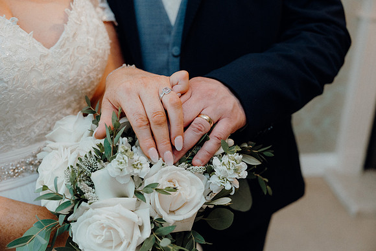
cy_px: 126
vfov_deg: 32.6
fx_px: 428
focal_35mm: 41
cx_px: 188
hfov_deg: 47.4
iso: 2500
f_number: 3.5
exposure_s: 1/160
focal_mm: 41
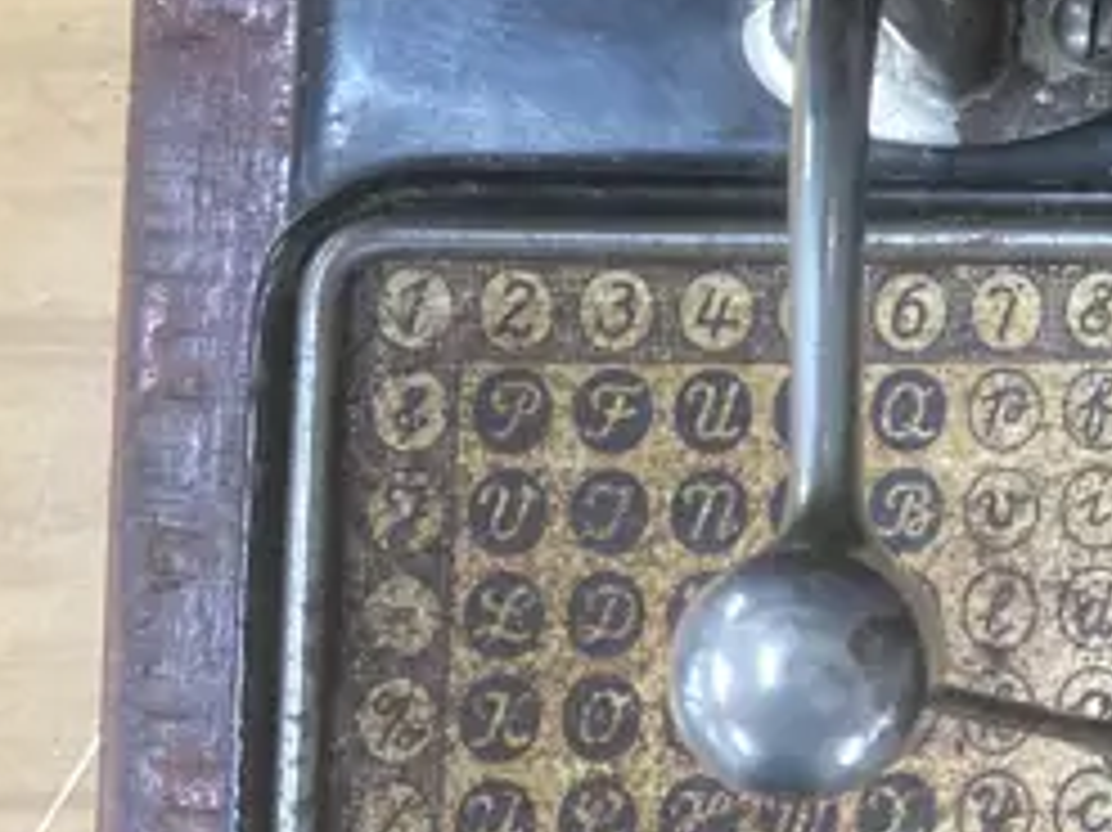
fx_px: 3725
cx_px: 1621
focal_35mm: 116
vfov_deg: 12.7
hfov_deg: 15.7
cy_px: 126
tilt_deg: -81.0
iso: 200
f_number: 1.8
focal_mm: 3.99
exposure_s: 1/50
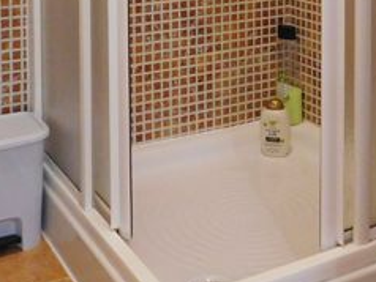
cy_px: -124
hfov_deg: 28.4
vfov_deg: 19.3
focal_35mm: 68
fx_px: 739
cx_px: 249
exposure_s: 1/25
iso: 400
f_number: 3
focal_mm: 4
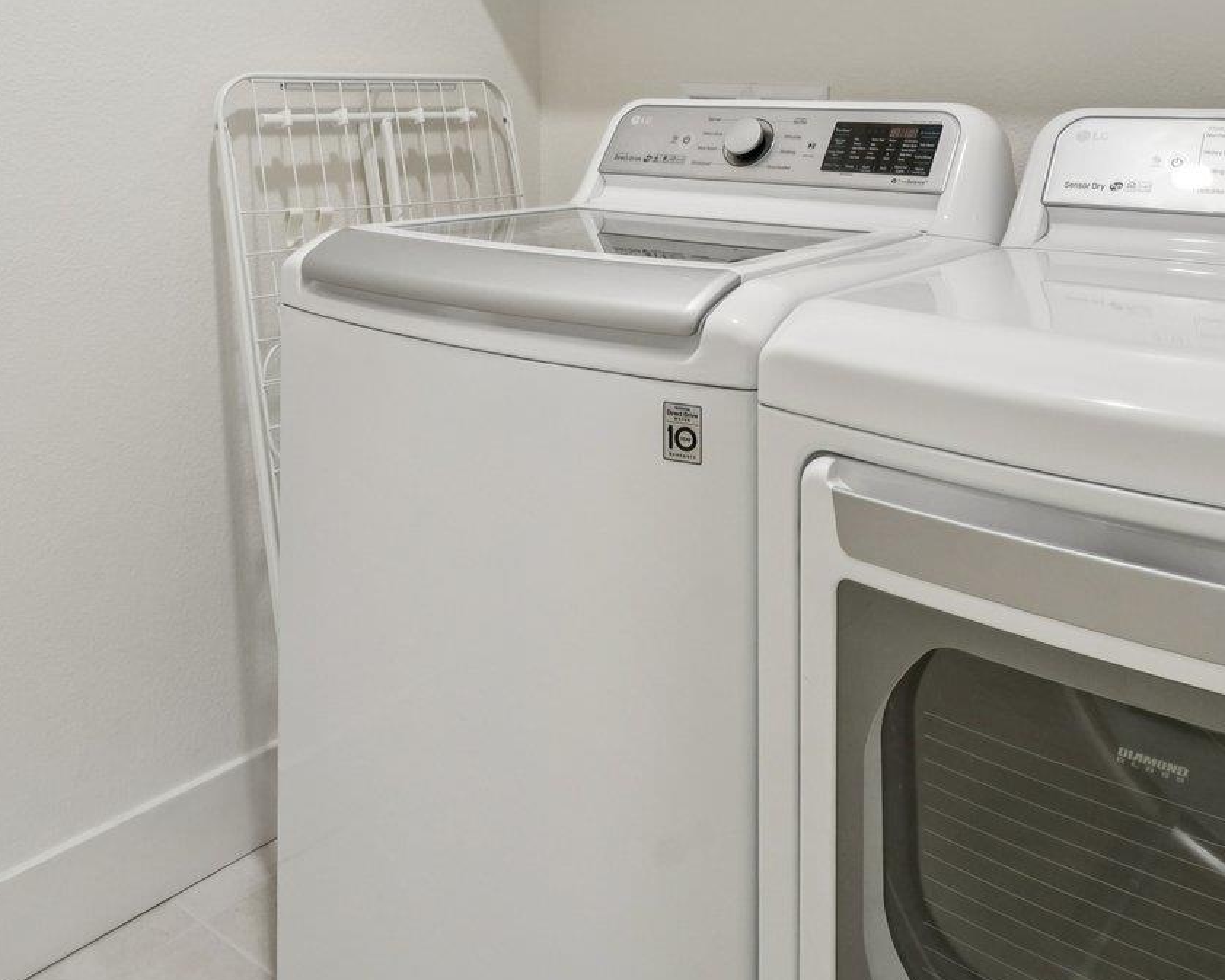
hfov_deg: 55.4
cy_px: 72
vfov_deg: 41.6
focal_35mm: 32
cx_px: 712
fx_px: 1160
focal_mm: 14
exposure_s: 1/40
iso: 640
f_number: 8
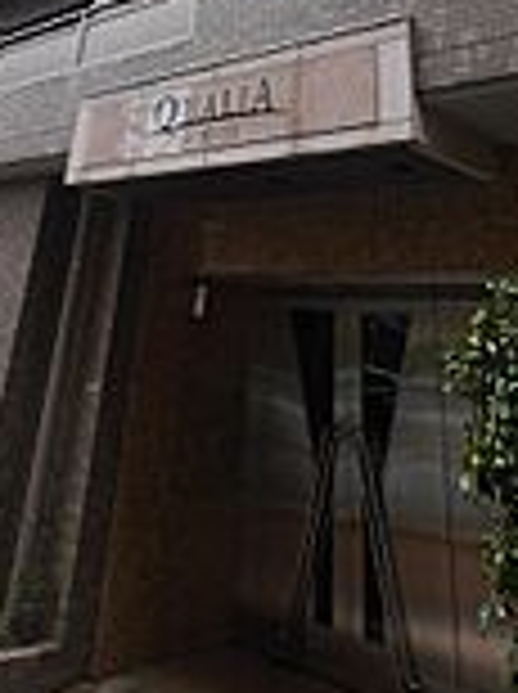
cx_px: 261
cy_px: -140
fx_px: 700
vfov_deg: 38.7
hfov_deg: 40.6
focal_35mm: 35
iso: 160
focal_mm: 7
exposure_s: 1/125
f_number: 5
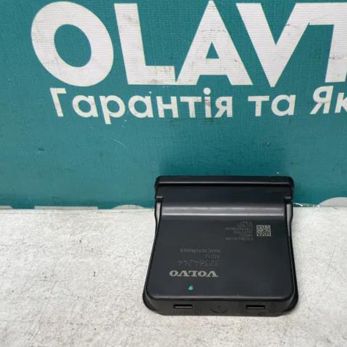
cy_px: 172
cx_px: 233
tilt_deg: -35.2
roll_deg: +2.2
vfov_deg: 52.5
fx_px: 352
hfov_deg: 51.5
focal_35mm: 31
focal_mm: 4.2
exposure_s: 1/100
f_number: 1.6
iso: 125
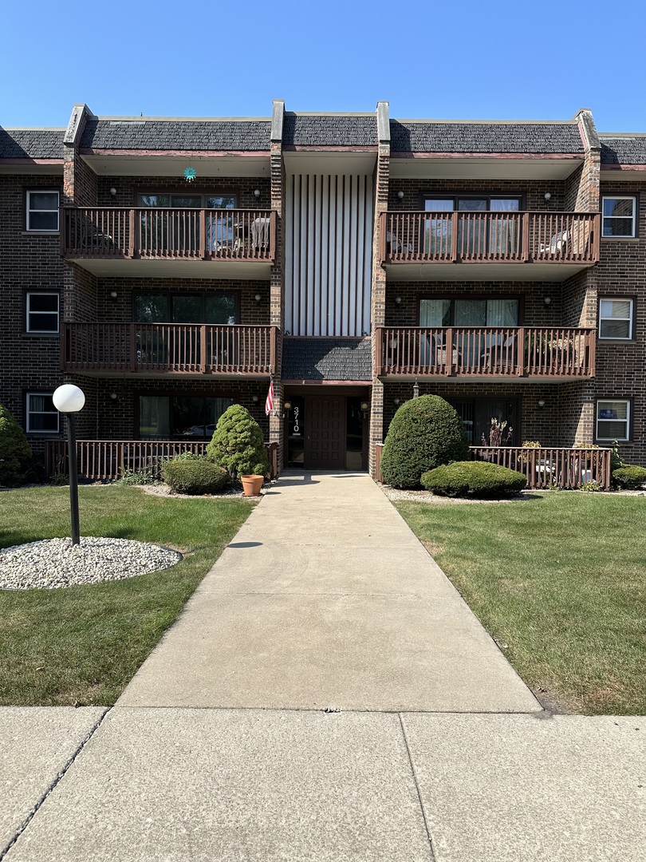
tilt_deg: -0.9
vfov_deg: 71.6
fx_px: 597
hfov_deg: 56.8
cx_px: 323
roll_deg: -0.3
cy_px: 431
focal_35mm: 24
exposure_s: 1/3861
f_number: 1.78
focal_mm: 6.86
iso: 80
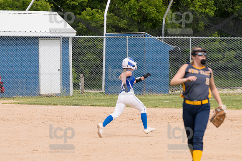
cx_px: 121
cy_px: 80
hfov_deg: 7.9
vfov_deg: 5.2
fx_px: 1760
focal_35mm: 262
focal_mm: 175
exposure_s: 1/1600
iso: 320
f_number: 5.6
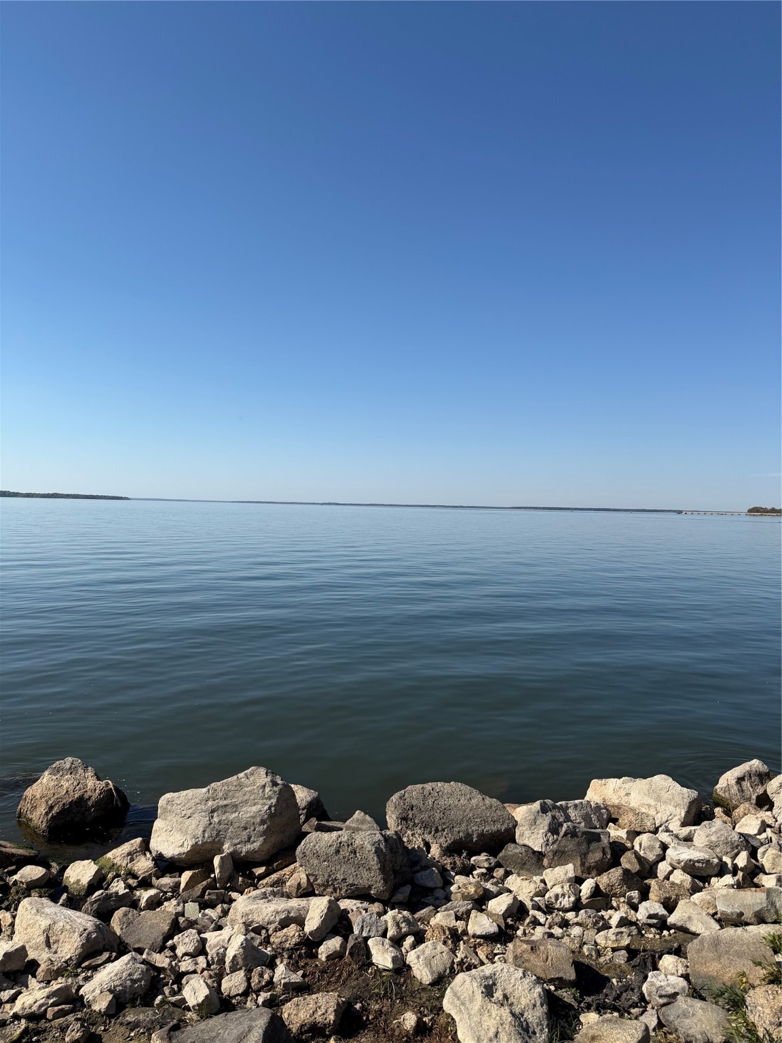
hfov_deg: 56.8
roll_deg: -1.3
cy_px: 522
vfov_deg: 71.6
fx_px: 723
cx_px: 391
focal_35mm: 24
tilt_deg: -0.9
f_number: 1.78
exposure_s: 1/6711
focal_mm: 6.76
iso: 80
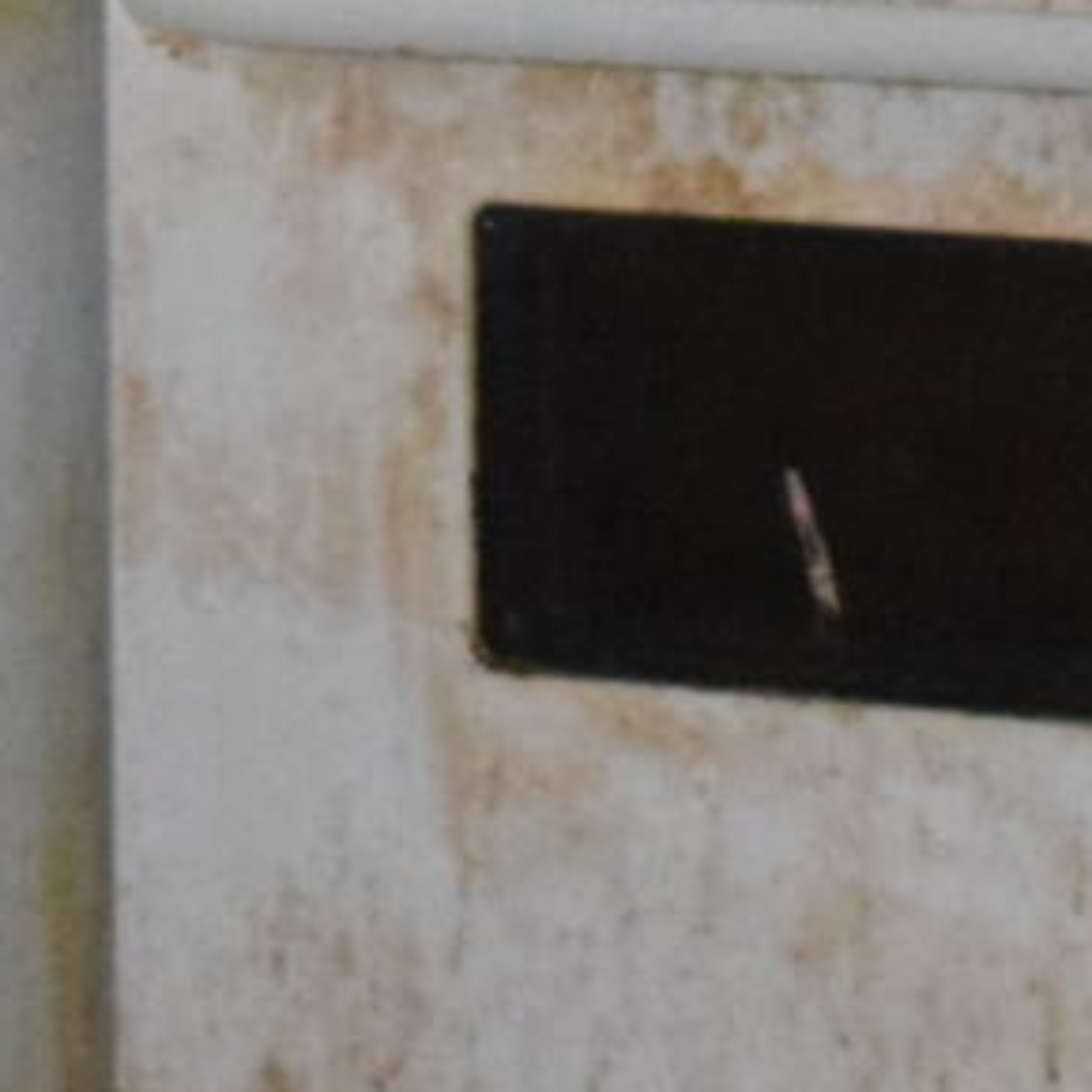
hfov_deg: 7.3
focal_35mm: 237
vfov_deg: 7.3
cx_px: 1171
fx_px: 8459
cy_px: -561
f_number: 3.5
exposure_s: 1/60
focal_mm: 18
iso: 3200
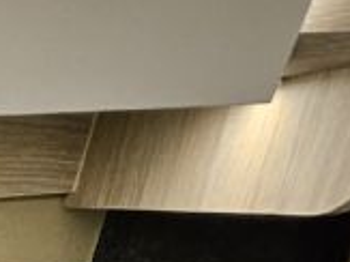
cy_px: 812
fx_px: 970
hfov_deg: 12.9
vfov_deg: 10.4
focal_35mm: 96
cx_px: -578
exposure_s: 1/50
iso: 200
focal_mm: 1.7
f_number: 2.2
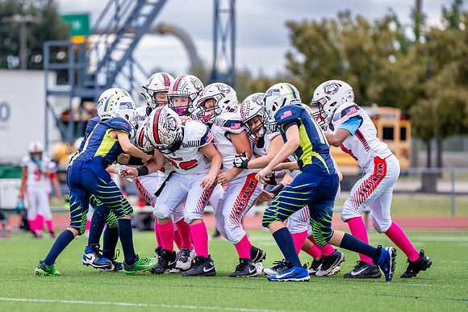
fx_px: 3958
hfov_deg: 6.8
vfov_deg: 4.5
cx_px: 144
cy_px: 157
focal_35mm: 304
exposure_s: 1/2500
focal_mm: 200
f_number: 2.8
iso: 320
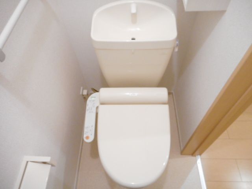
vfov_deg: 54.9
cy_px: 94
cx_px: 126
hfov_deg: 69.4
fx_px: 182
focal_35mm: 25
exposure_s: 1/10
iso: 400
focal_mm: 4.5
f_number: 3.7
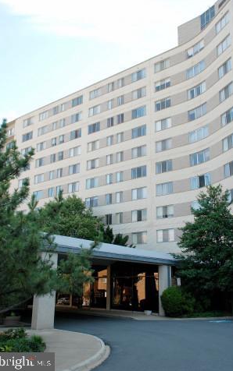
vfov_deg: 52.7
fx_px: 375
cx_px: 119
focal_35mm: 37
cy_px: 186
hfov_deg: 34.5
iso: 200
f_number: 7.1
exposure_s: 1/200
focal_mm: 24
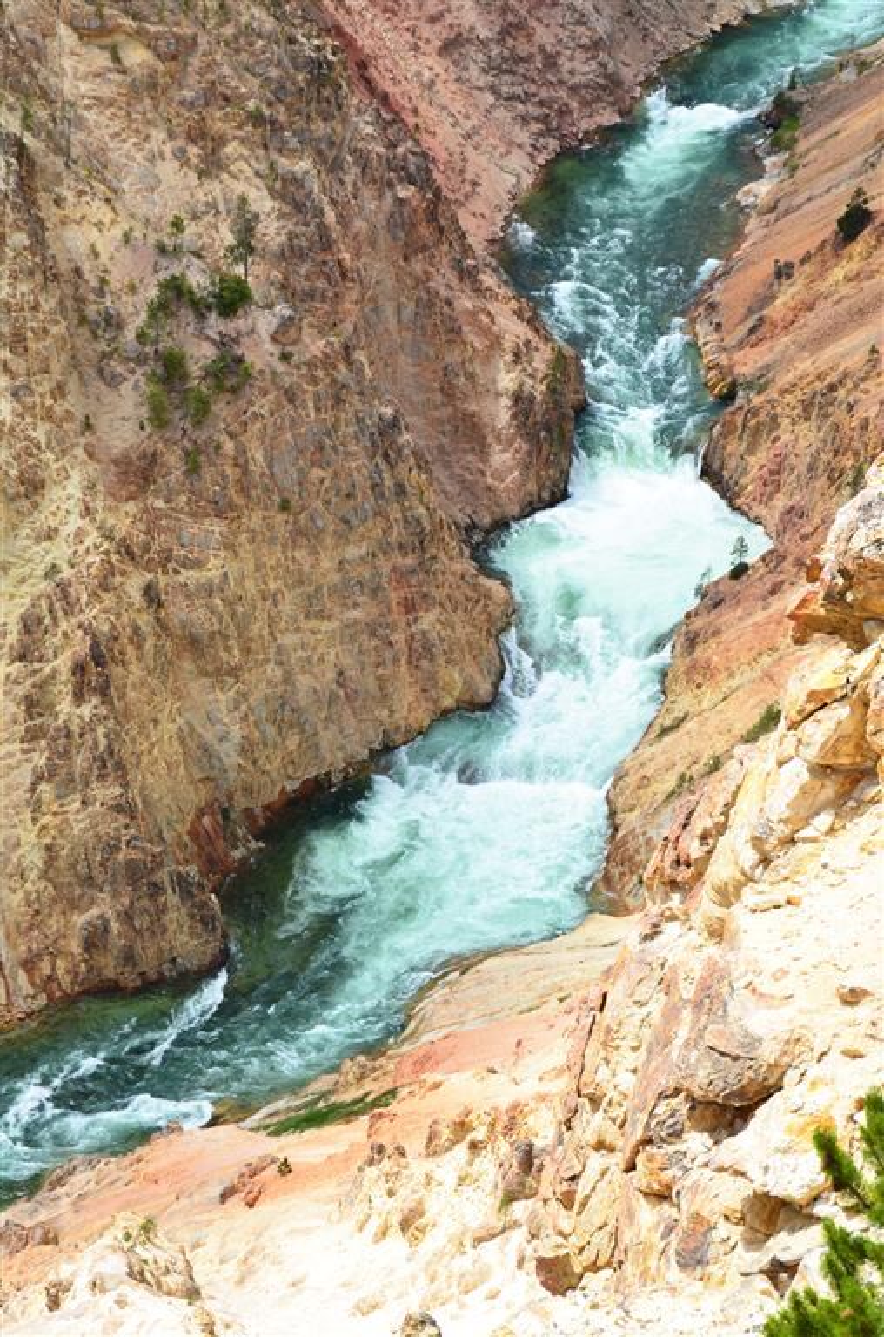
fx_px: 3444
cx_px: 442
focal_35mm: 93
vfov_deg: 22.0
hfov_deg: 14.6
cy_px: 668
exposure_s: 1/125
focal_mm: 62
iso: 110
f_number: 11
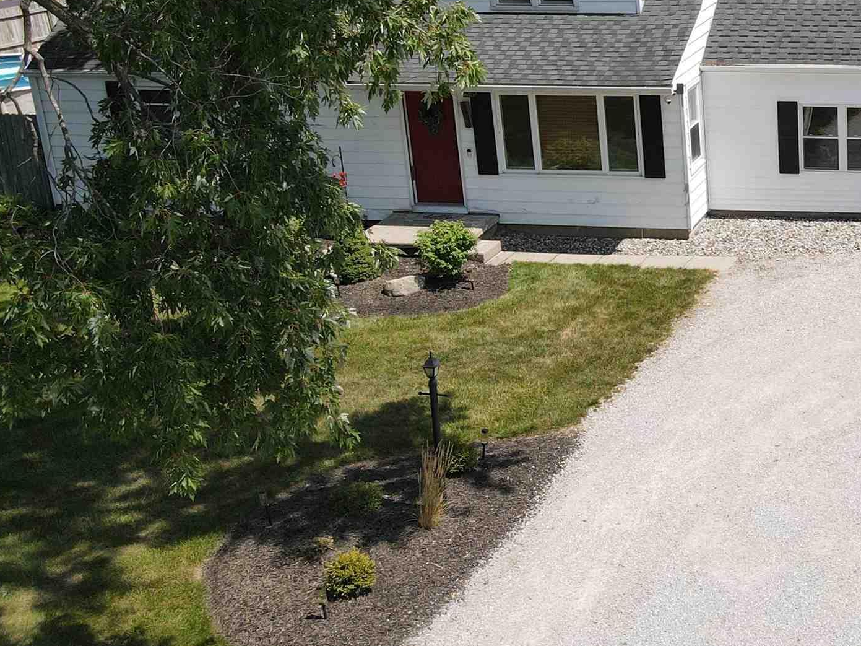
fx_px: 1318
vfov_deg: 27.3
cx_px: 884
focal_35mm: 53
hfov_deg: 32.8
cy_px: 199
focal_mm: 4.5
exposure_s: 1/640
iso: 100
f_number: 2.8
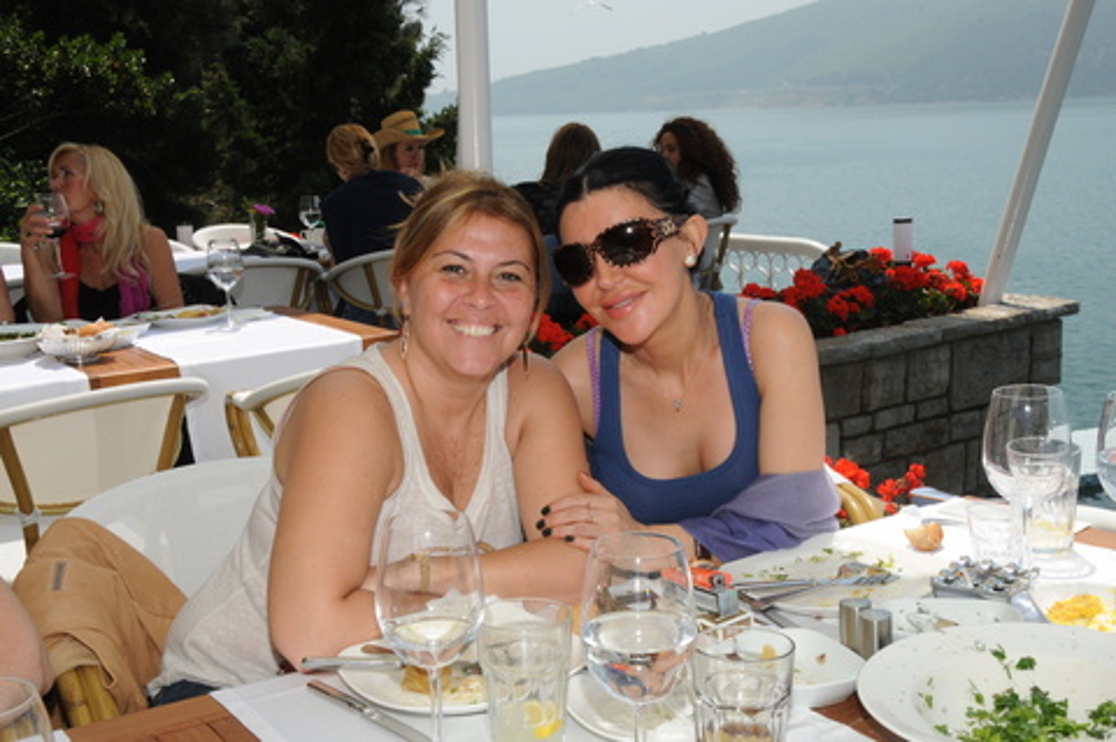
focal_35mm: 46
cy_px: 371
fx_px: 1440
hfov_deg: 42.4
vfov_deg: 28.9
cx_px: 558
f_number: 20
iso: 400
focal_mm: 31
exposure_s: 1/250
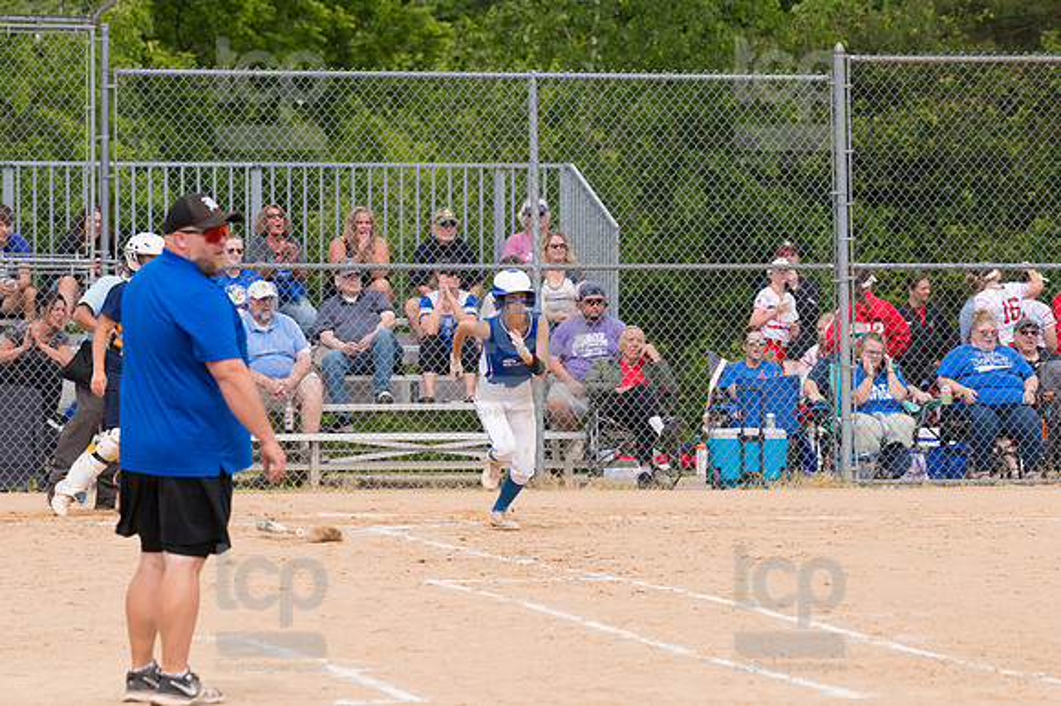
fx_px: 7717
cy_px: 353
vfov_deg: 5.2
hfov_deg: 7.9
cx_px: 530
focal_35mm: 262
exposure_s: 1/1600
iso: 320
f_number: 5.6
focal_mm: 175
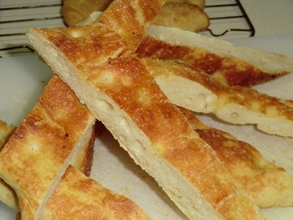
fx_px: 466
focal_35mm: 55
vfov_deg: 26.6
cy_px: 110
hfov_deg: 34.9
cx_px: 146
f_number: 4.2
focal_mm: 9.8
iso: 400
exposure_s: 1/60
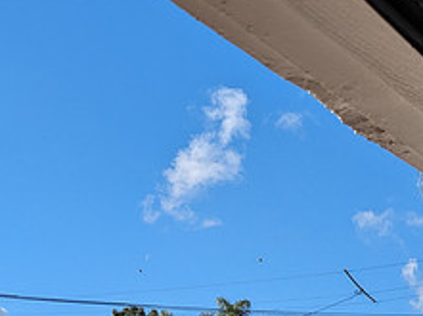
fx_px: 866
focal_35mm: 71
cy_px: 238
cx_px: 138
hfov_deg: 27.3
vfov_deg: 20.5
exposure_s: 1/4673
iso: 57
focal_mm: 4.38
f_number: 1.73
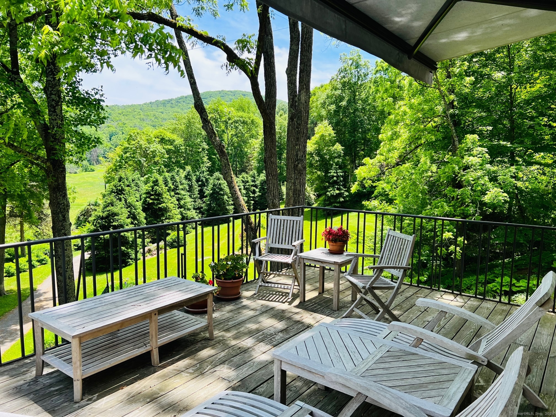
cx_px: 278
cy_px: 208
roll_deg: -0.6
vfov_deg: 53.1
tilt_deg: -6.6
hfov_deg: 67.3
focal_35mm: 26
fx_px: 418
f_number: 1.5
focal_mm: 5.7
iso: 50
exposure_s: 1/1100
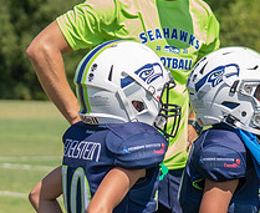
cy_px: 185
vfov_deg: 7.3
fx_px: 1654
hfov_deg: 9.0
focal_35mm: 213
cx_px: 226
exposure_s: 1/800
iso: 80
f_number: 3.5
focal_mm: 70
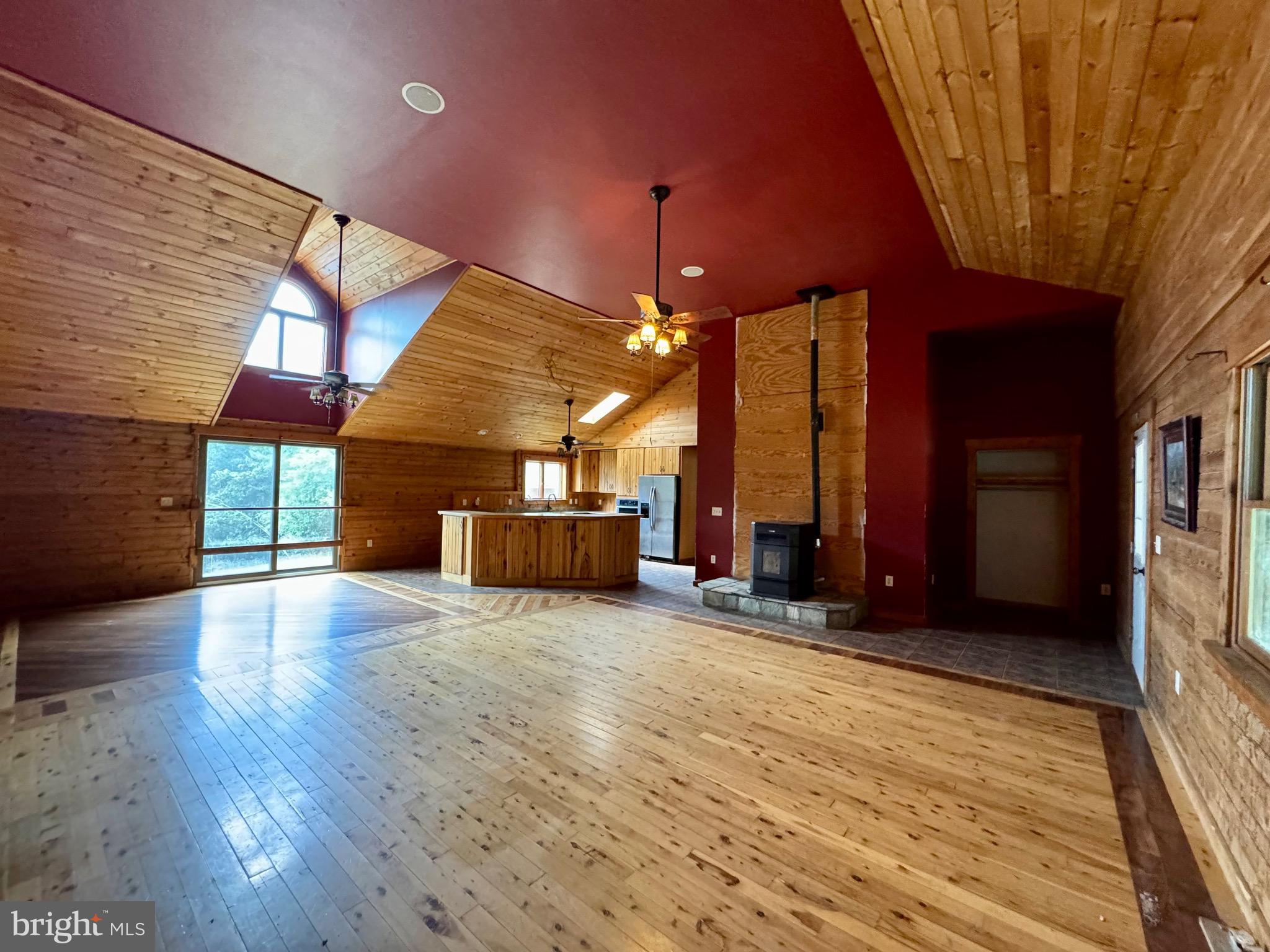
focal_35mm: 14
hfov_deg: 102.1
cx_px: 635
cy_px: 476
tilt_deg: +0.8
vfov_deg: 85.7
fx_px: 514
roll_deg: -1.2
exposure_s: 1/60
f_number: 2.2
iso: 800
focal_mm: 2.22
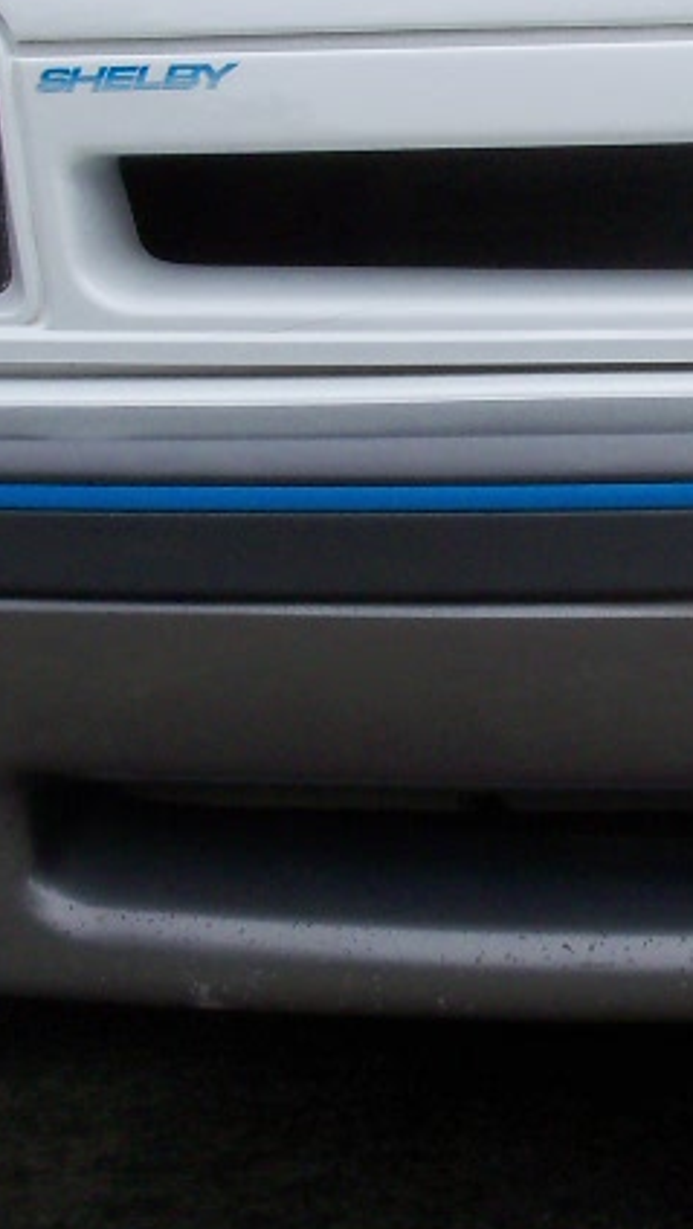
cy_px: 374
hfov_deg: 10.4
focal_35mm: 115
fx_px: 3751
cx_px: 757
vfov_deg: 18.5
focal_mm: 6.3
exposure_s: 1/640
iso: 80
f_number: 3
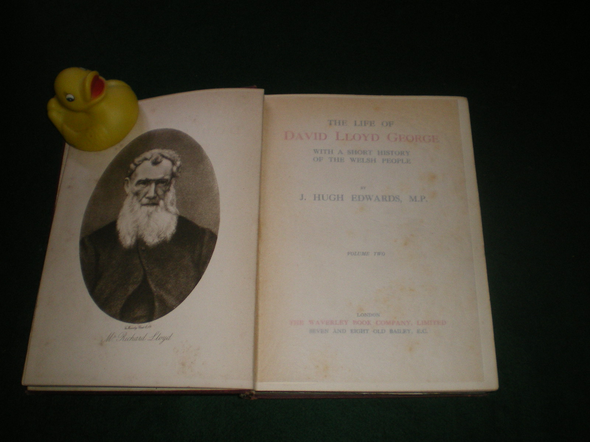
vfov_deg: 37.7
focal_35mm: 38
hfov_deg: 49.0
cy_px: 221
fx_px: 648
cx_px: 295
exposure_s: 1/50
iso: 200
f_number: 3.1
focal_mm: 6.3
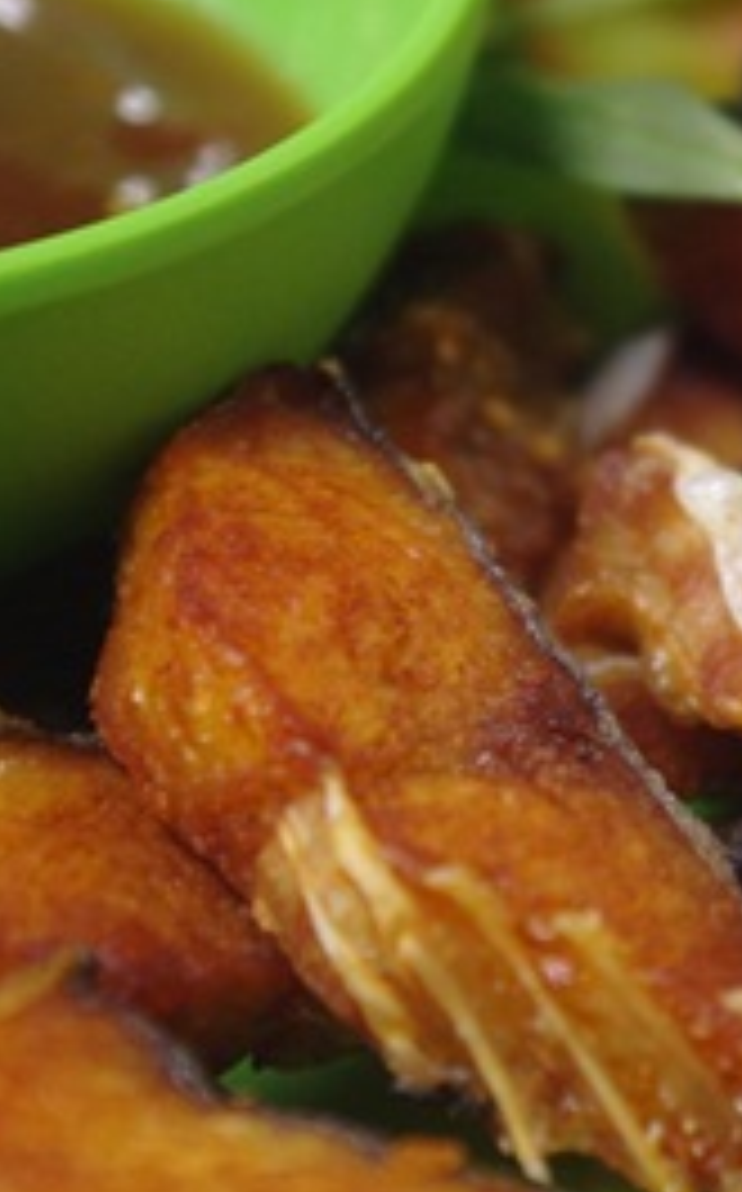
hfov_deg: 10.7
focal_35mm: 120
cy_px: 605
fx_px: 3893
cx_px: 836
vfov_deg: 17.4
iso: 800
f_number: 4.5
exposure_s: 1/4
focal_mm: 35
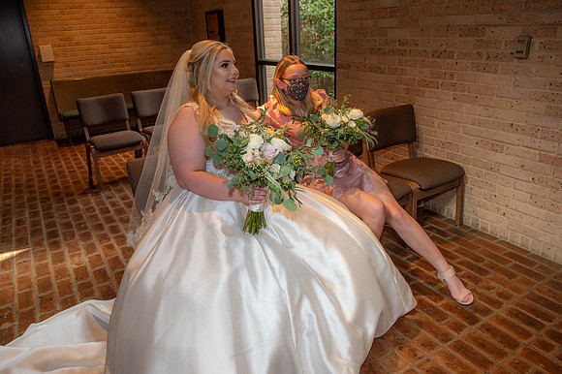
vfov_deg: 47.9
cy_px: 187
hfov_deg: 67.4
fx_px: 421
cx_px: 281
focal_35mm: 27
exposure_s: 1/125
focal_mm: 27
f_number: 5
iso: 1250
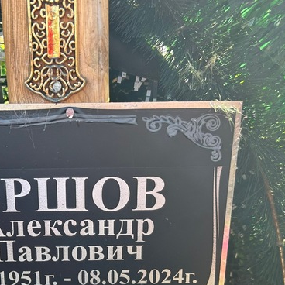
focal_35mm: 50
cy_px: 218
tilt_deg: -20.7
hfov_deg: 33.4
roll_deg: +3.0
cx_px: 76
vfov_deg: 33.3
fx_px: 466
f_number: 1.5
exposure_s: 1/206
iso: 50
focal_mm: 5.7
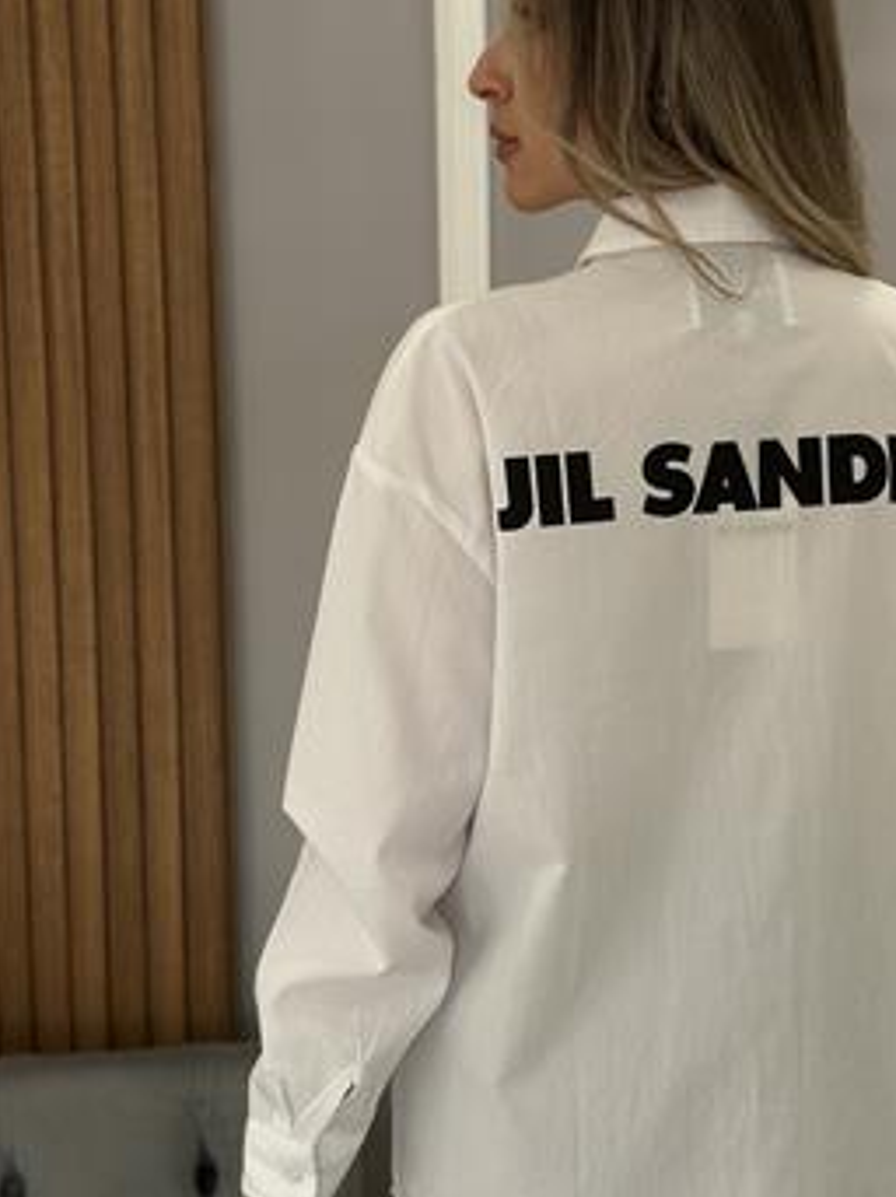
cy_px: 654
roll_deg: +0.5
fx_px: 2523
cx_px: 640
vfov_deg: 26.7
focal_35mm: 73
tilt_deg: -8.7
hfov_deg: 20.0
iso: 80
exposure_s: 1/180
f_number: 1.78
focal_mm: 6.86
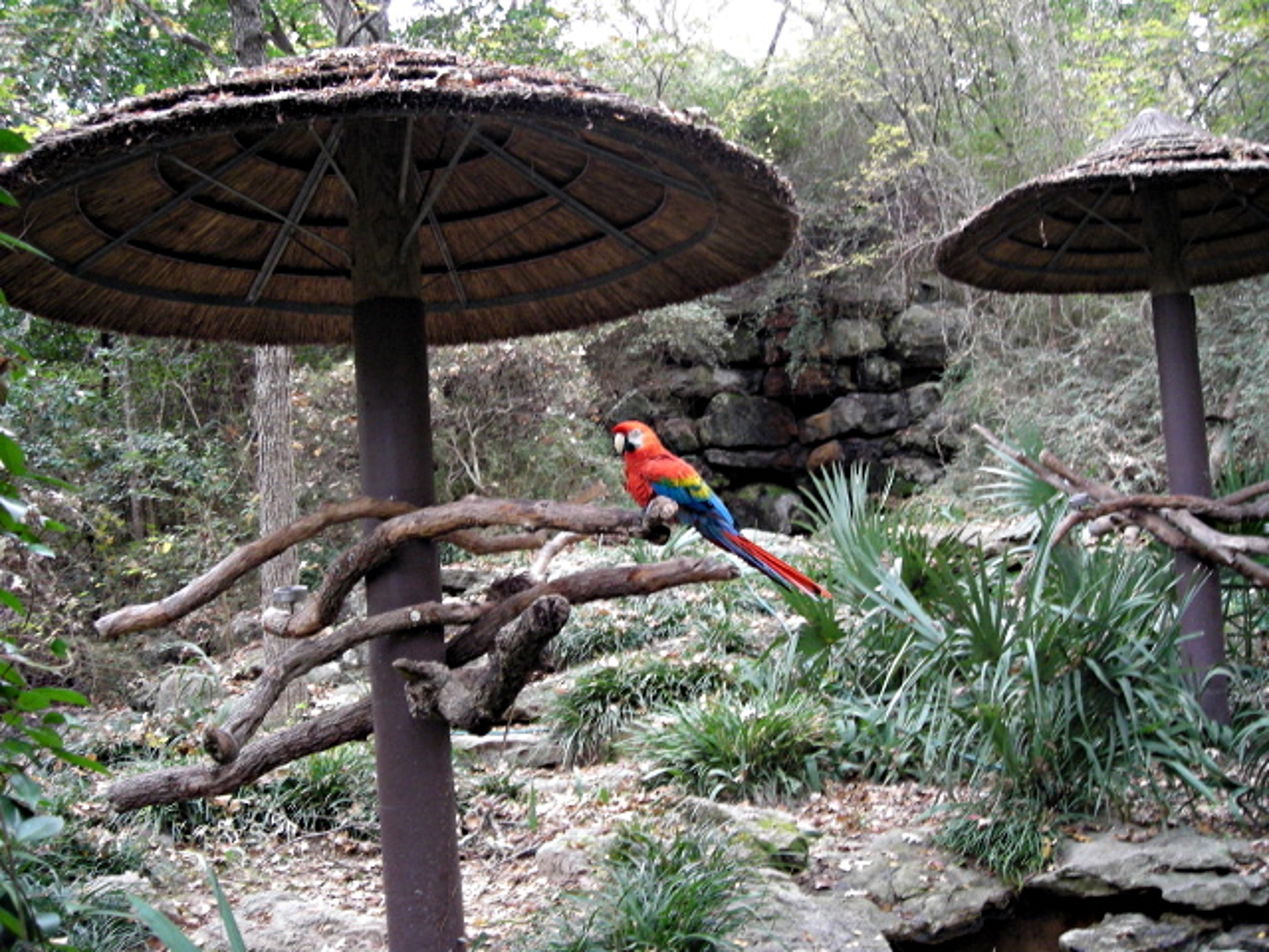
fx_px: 1393
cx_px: 634
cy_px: 476
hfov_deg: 49.0
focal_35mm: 38
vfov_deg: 37.7
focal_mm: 6.3
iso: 186
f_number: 3.2
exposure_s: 1/31.2
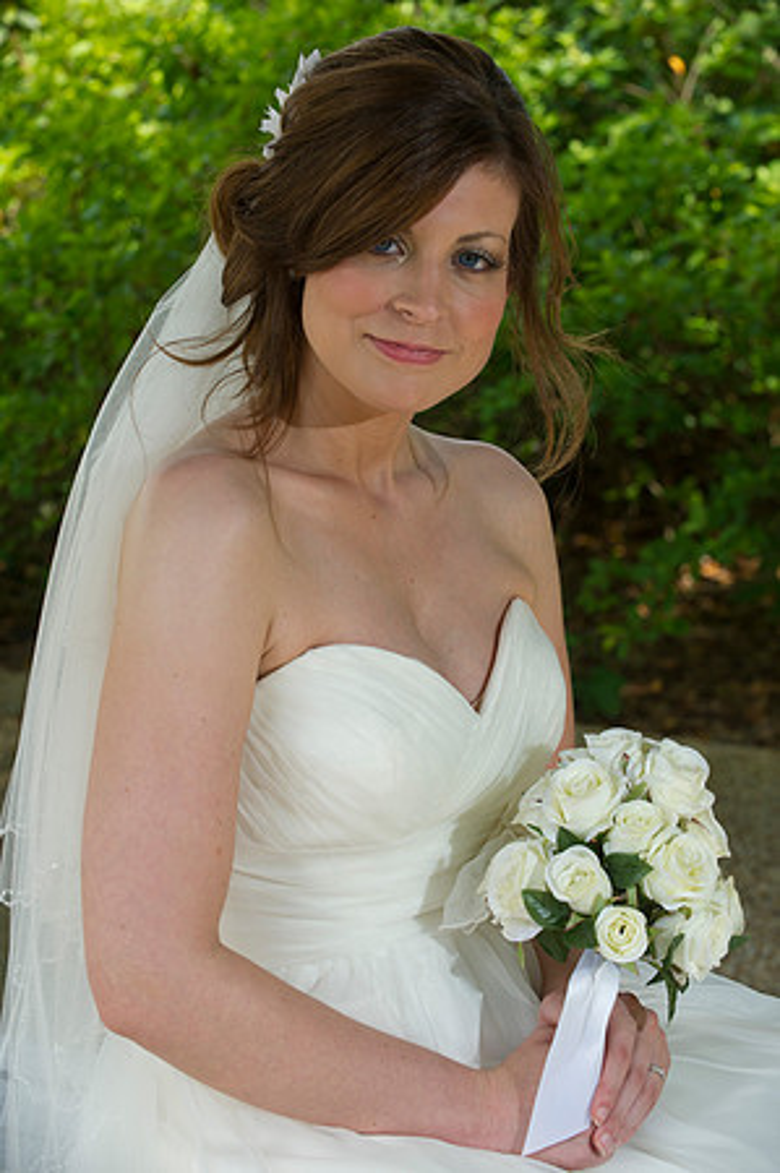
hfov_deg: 13.9
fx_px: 3192
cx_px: 390
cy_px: 586
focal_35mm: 98
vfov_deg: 20.8
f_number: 6.3
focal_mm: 98
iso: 500
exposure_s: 1/200
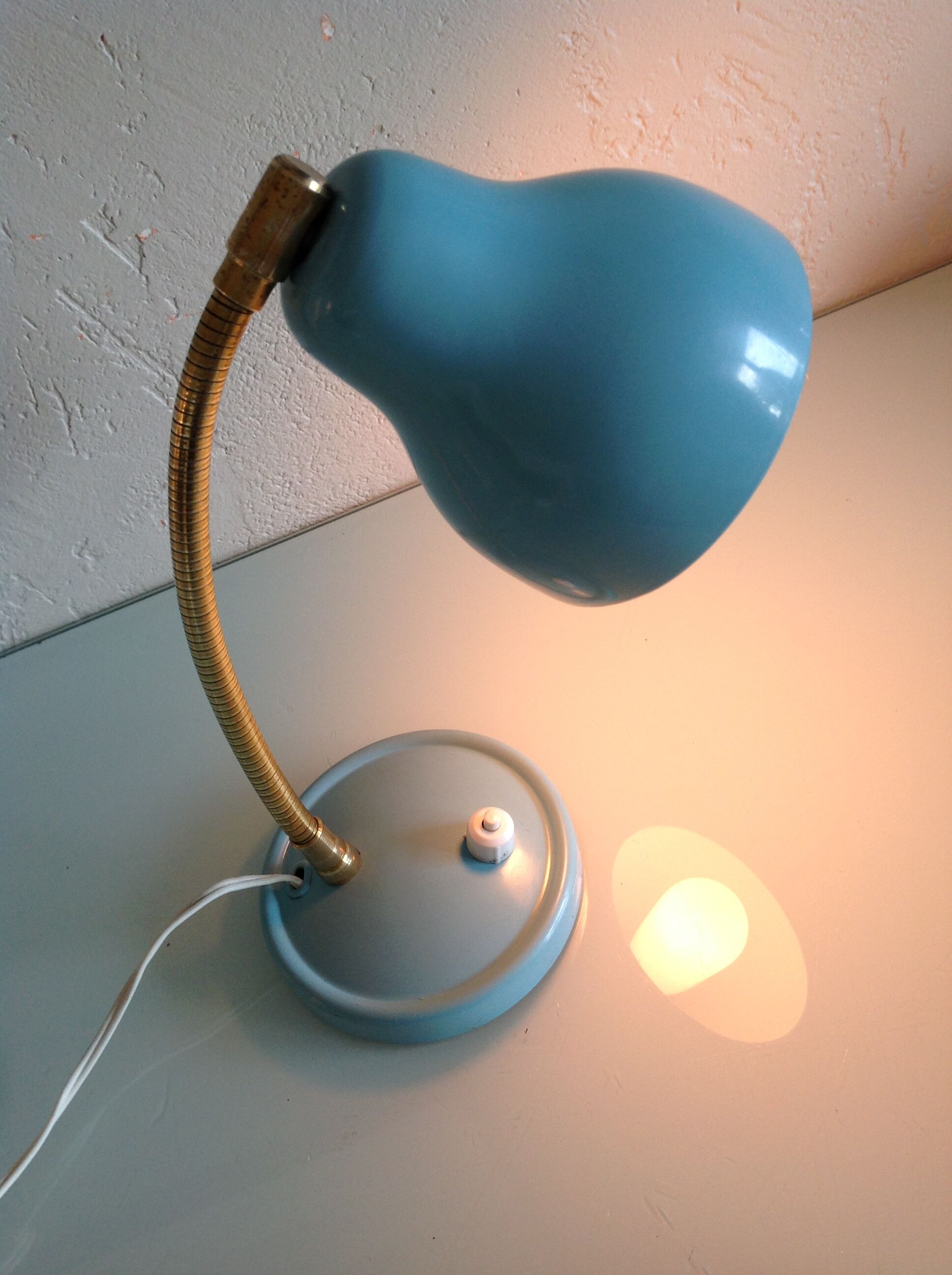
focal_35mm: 35
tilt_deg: -48.4
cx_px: 476
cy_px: 638
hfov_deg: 40.6
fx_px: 1287
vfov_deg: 52.7
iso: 64
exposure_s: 1/25
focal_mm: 4.28
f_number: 2.4
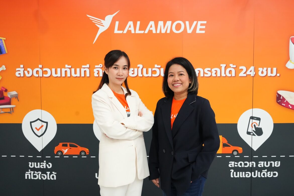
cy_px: 98
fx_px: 286
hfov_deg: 54.4
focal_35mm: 35
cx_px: 147
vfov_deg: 37.9
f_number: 7.1
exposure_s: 1/125
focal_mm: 35
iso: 4000
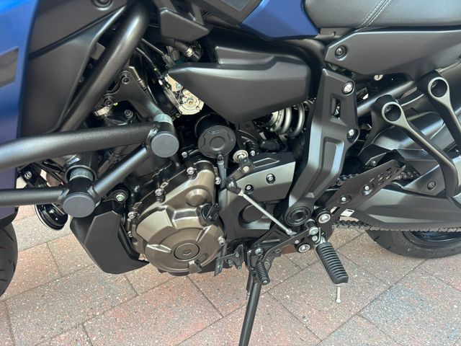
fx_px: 346
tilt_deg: -26.8
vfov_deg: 53.1
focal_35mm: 26
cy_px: 173
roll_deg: -0.6
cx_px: 230
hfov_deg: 67.3
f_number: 1.6
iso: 125
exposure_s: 1/91
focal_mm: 5.96
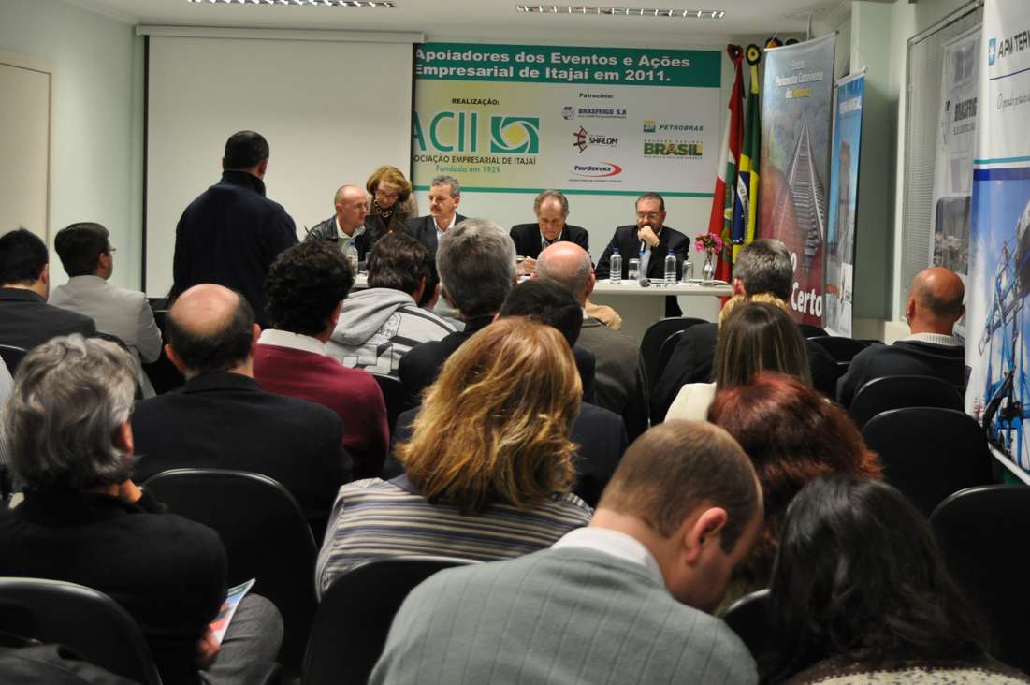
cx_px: 515
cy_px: 342
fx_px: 1201
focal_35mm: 42
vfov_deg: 31.8
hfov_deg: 46.4
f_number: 4.5
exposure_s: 1/50
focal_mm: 28
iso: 800
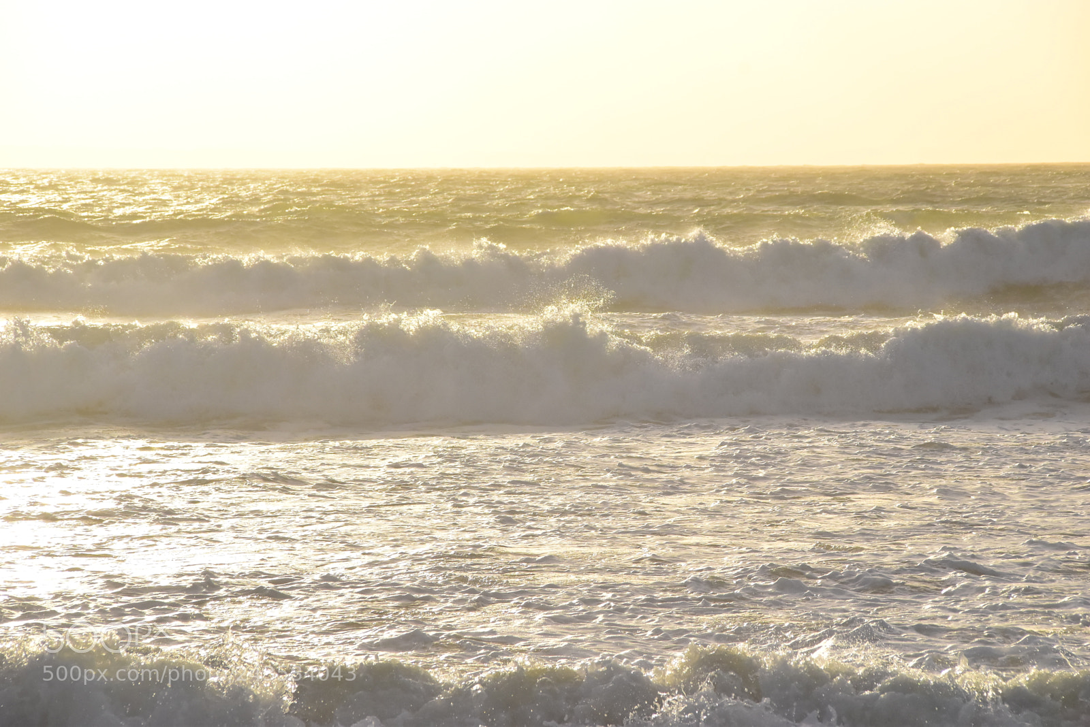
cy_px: 364
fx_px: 6133
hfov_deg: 10.2
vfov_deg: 6.8
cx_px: 545
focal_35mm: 202
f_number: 11
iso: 1000
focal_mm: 135
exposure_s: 1/3200
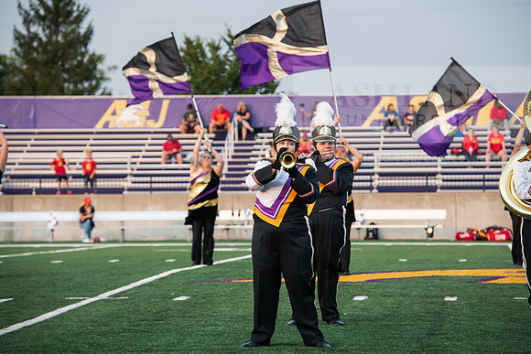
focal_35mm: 160
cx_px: 266
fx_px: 2360
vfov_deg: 8.6
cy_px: 177
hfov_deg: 12.8
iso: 640
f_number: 5.6
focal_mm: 160
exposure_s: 1/500
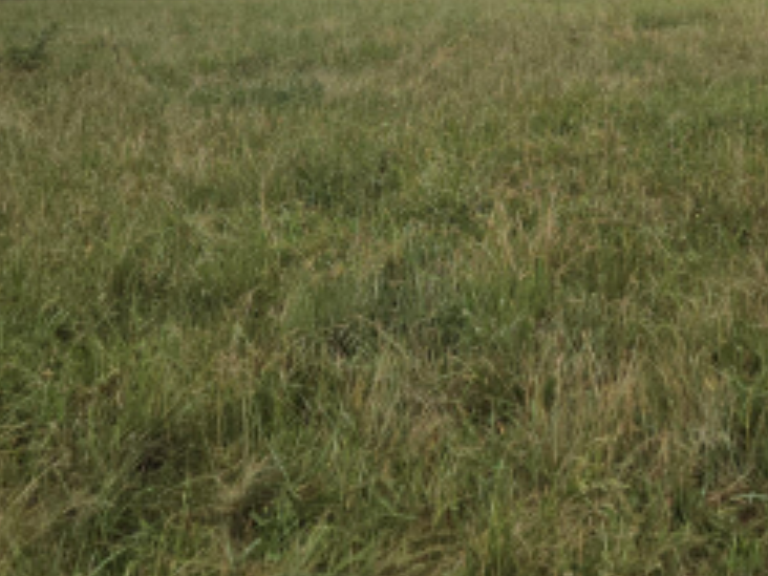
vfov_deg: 22.6
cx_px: 628
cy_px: 28
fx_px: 1398
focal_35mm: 63
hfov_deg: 29.9
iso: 25
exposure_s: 1/1384
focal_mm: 5.4
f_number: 1.8
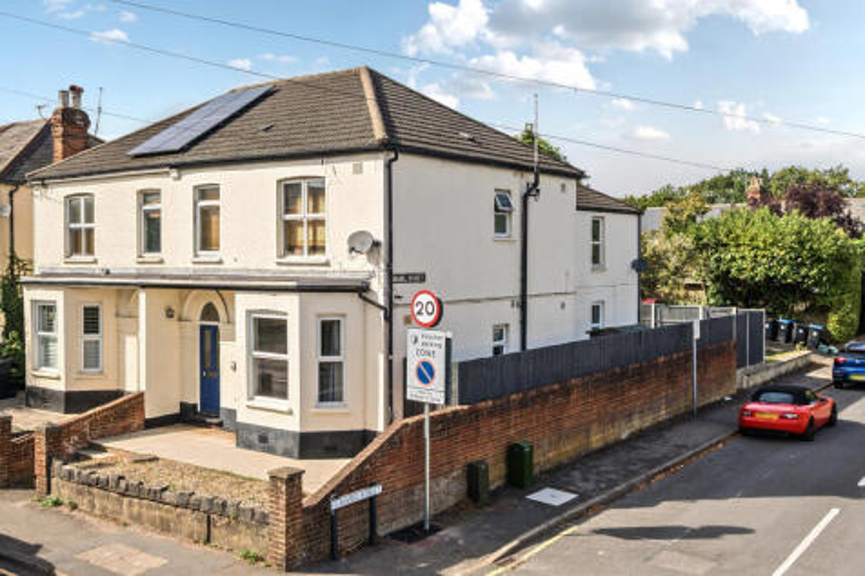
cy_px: 288
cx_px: 432
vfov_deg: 36.8
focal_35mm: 36
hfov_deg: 53.1
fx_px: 865
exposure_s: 1/500
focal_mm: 24
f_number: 8
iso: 200
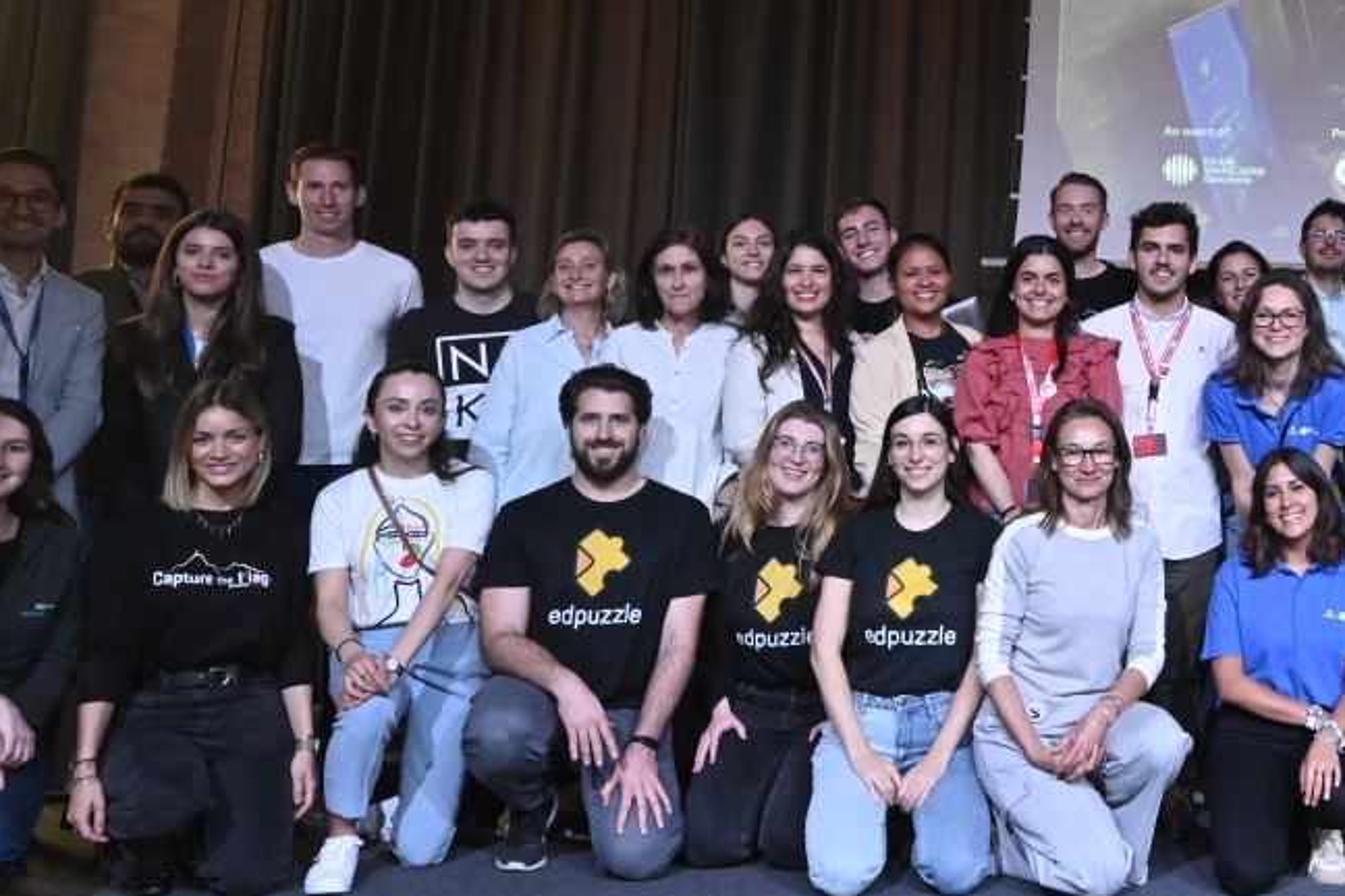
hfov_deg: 43.1
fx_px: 1541
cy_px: 355
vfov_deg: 32.3
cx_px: 1210
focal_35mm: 41
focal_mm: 16.5
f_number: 4.5
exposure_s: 1/200
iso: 3200
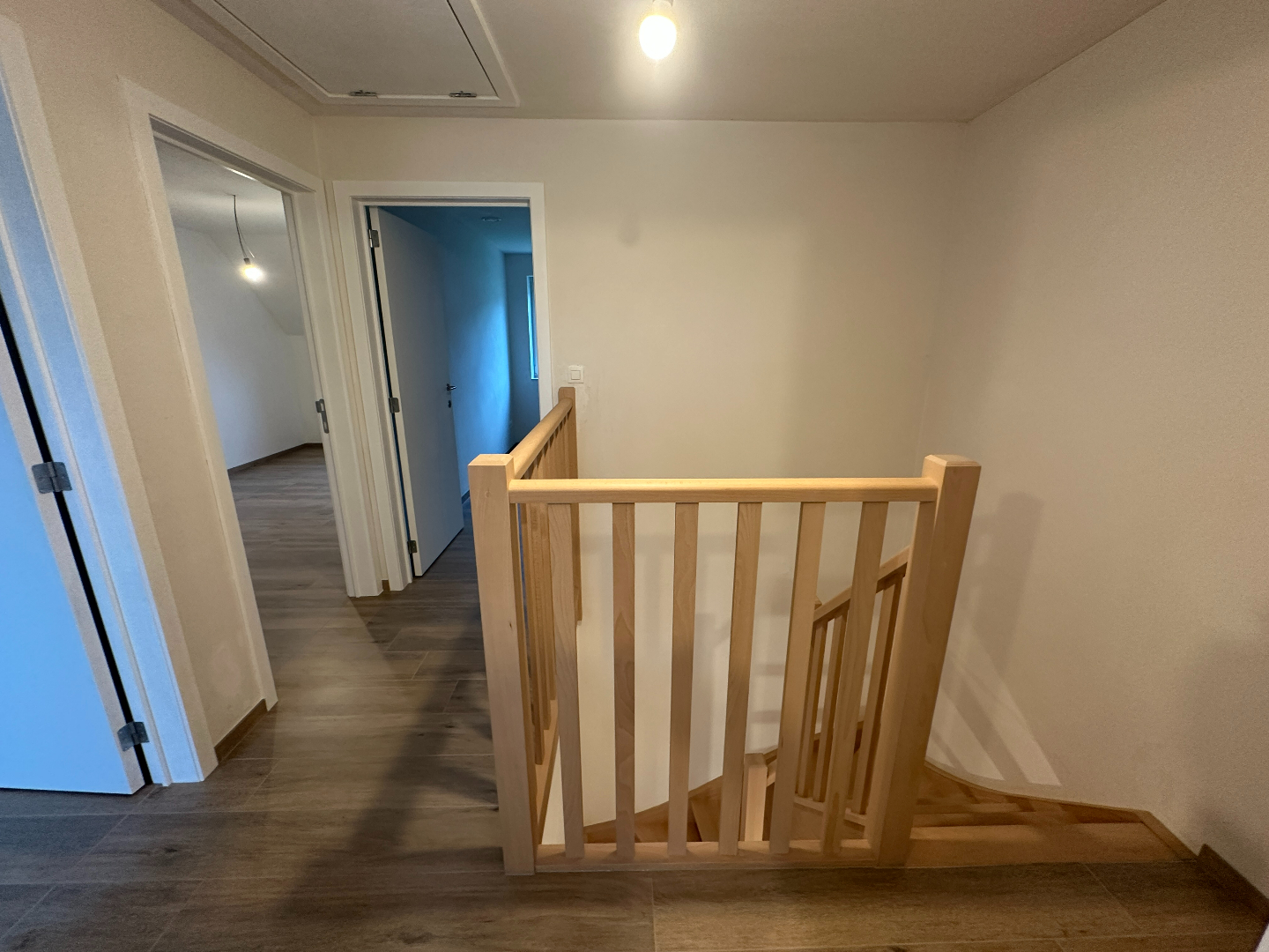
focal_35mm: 14
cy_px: 476
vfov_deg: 85.7
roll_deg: +0.4
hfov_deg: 102.1
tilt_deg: -15.4
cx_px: 634
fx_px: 513
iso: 250
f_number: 2.2
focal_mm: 2.22
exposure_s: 1/50
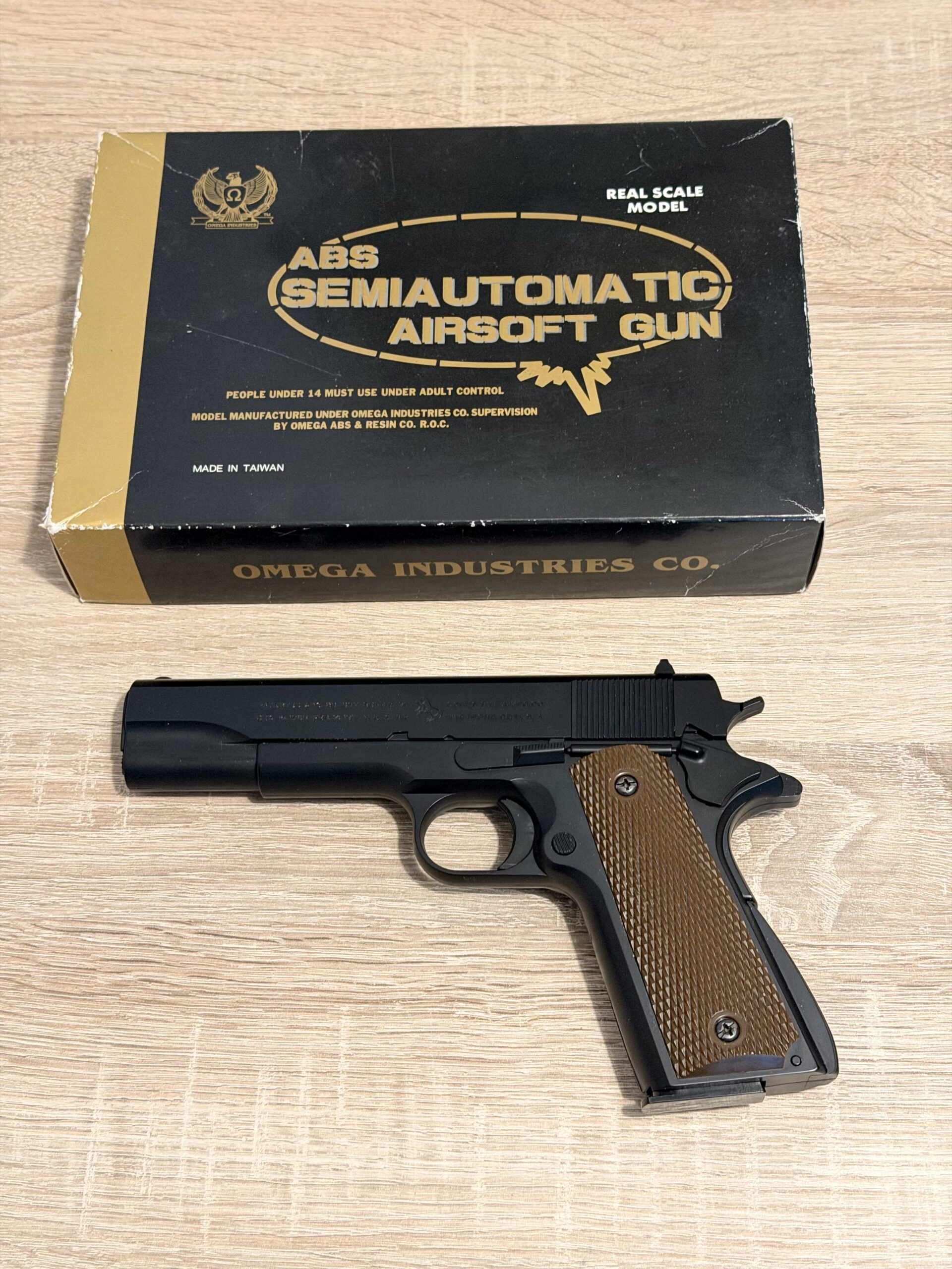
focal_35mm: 48
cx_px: 476
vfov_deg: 39.7
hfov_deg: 30.3
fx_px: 1760
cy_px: 634
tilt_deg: -62.4
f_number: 1.78
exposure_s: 1/33
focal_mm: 6.76
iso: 250
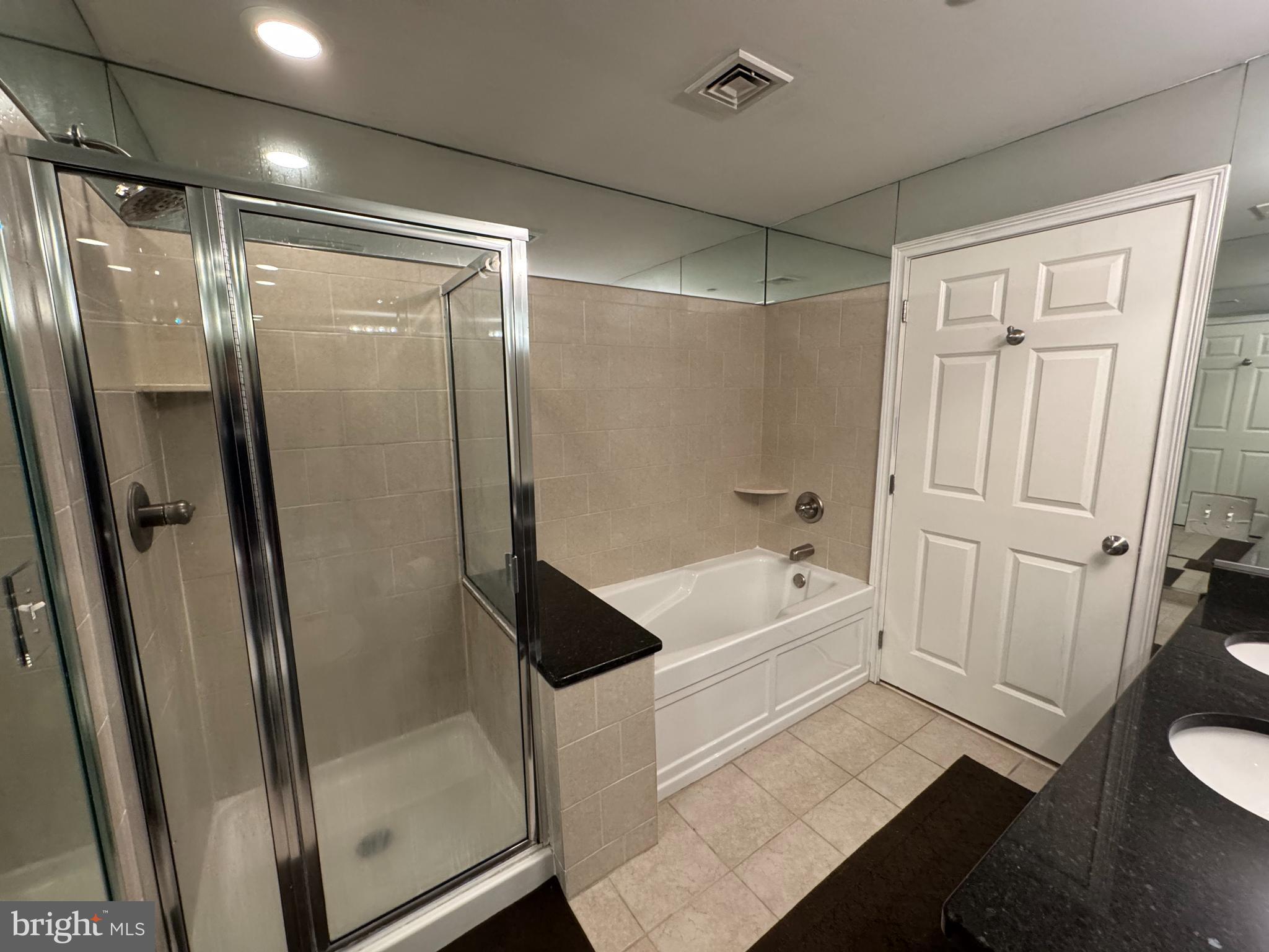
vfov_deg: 85.7
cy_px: 476
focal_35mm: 14
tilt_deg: -8.5
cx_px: 634
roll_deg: +0.9
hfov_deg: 102.1
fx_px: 513
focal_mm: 2.22
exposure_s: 1/60
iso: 400
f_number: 2.2
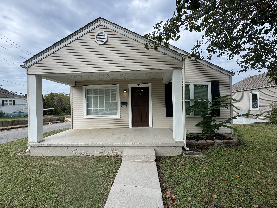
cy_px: 104
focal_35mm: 14
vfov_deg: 85.7
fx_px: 112
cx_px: 138
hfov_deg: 102.1
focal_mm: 2.22
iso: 40
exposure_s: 1/625
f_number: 2.2
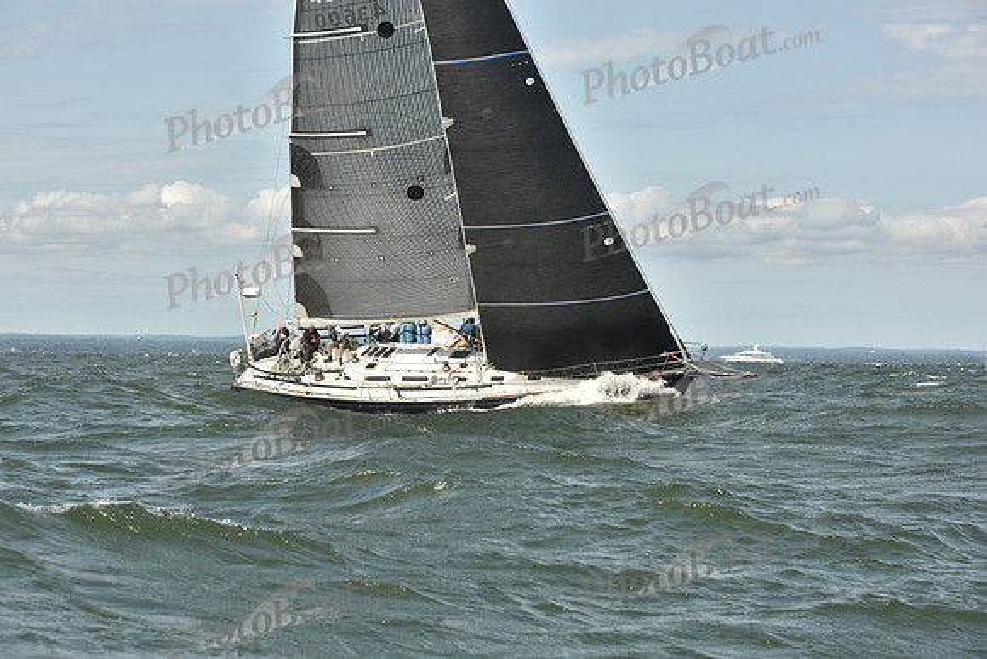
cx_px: 494
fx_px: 2797
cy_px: 330
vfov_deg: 13.4
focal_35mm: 102
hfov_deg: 20.0
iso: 250
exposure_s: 1/800
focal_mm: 102
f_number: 9
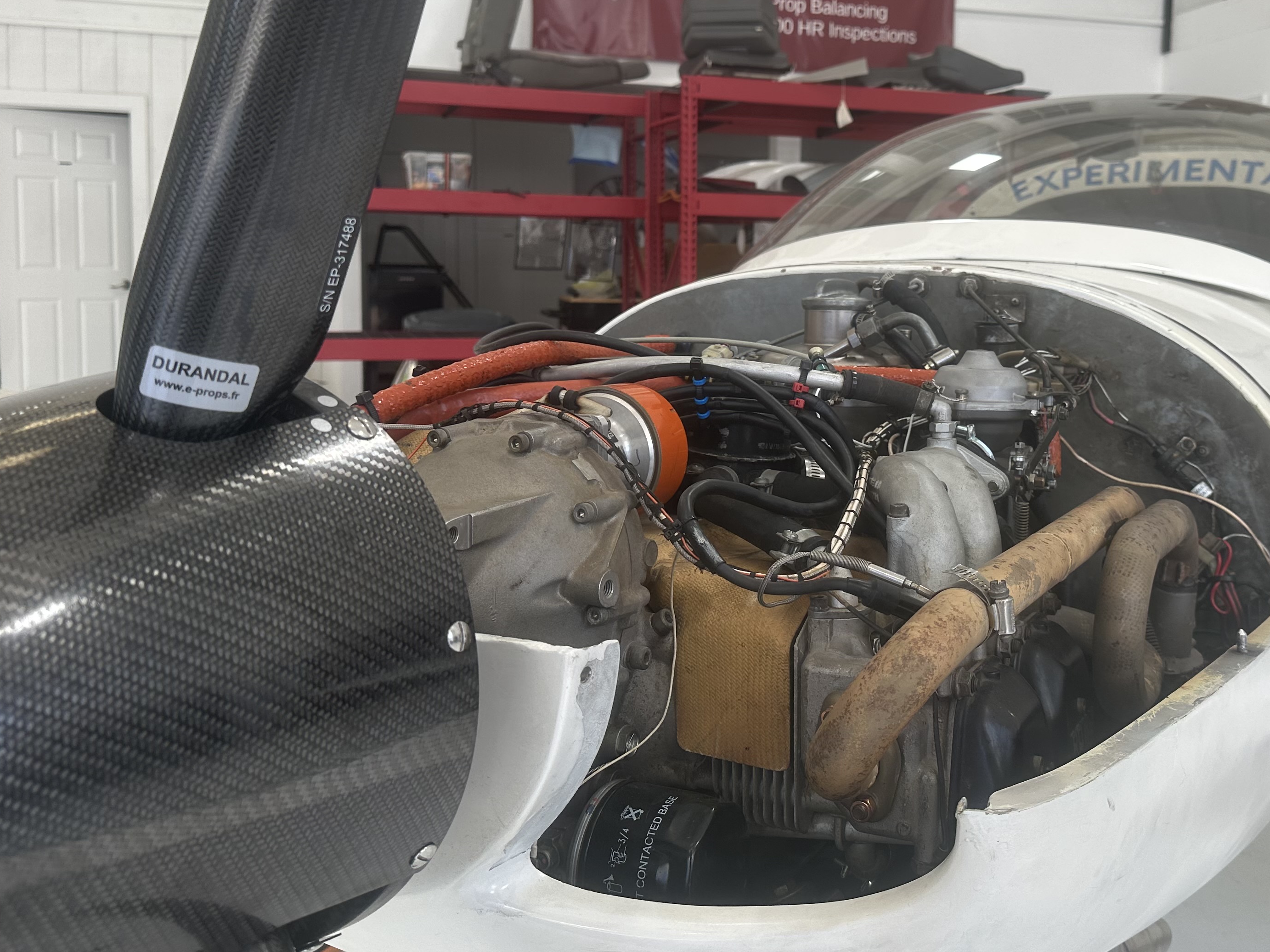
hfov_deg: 52.1
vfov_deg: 40.4
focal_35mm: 35
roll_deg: -0.5
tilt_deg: -4.3
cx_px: 795
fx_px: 1284
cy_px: 360
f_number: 1.78
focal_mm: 6.86
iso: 80
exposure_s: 1/334
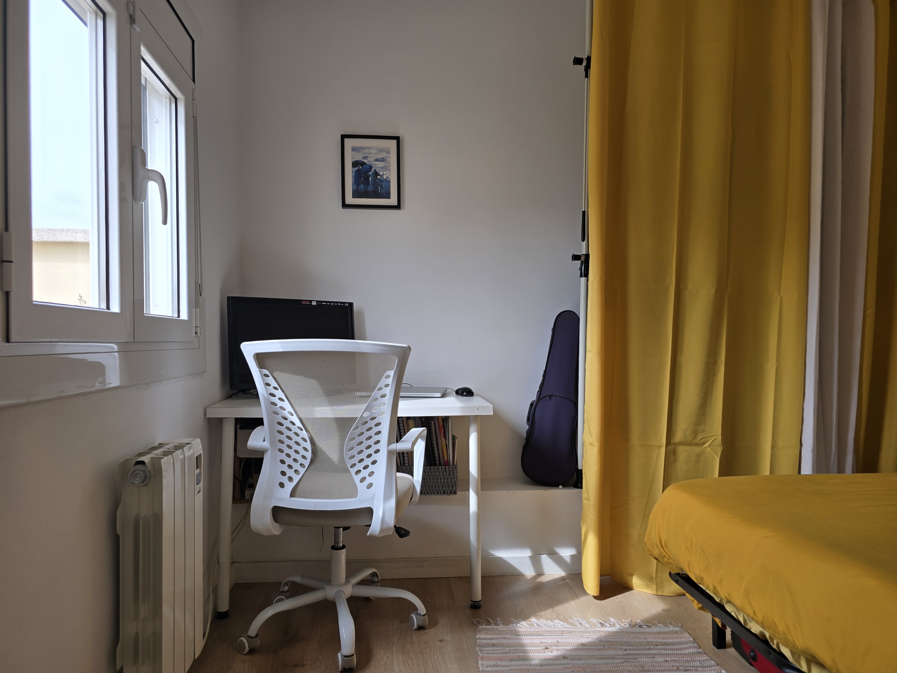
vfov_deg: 58.9
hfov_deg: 73.9
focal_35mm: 23
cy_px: 336
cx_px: 448
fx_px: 596
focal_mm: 6.3
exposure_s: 1/118
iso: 12
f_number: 1.7
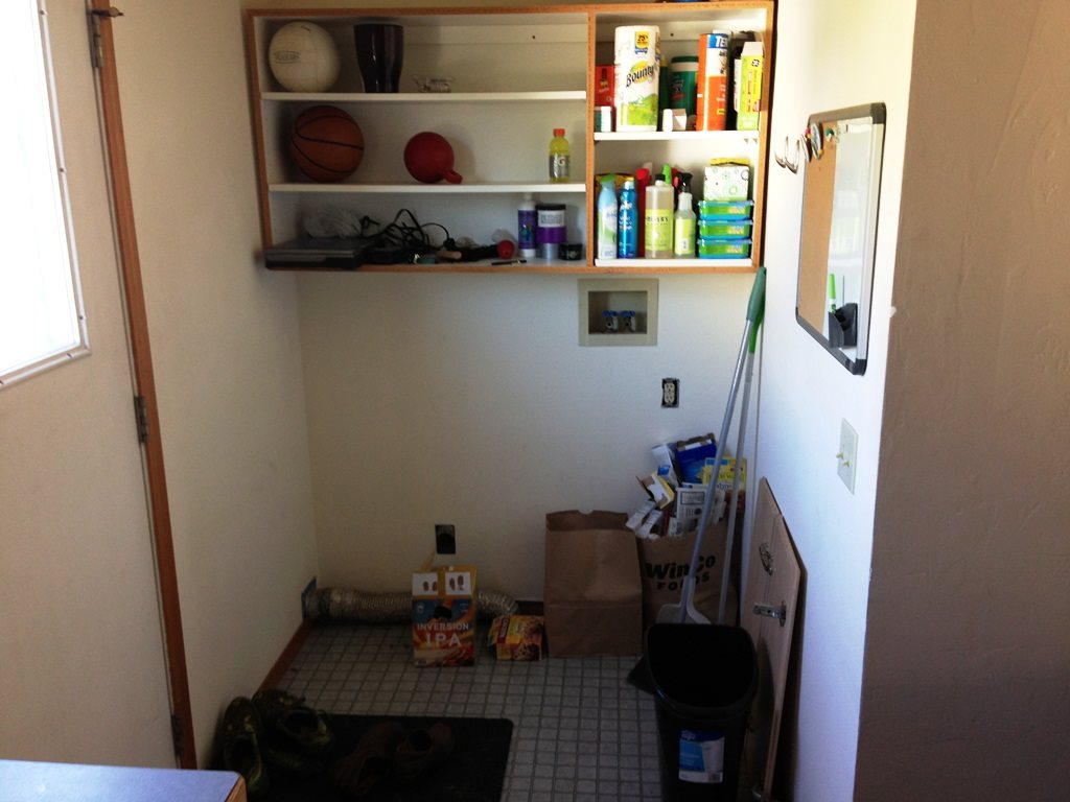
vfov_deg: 42.9
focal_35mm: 33
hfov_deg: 55.4
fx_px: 1020
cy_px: 401
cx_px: 535
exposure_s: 1/20
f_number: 2.4
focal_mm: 4.13
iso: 64
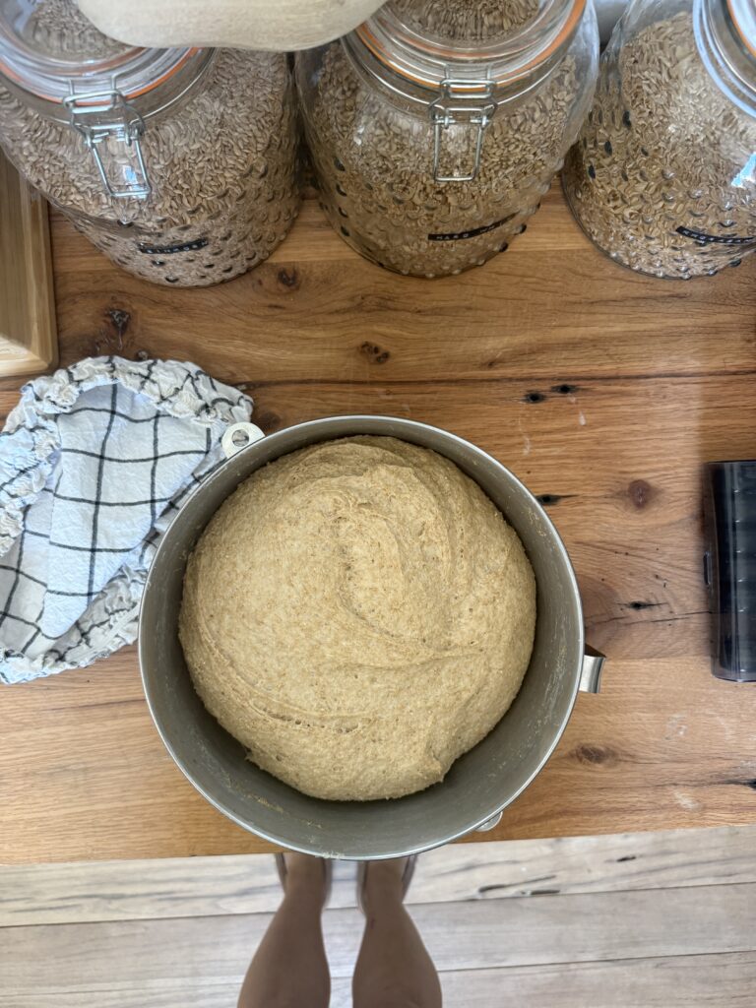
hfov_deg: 56.8
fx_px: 699
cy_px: 504
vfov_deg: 71.6
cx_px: 378
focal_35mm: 24
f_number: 1.78
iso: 250
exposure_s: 1/60
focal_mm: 6.76
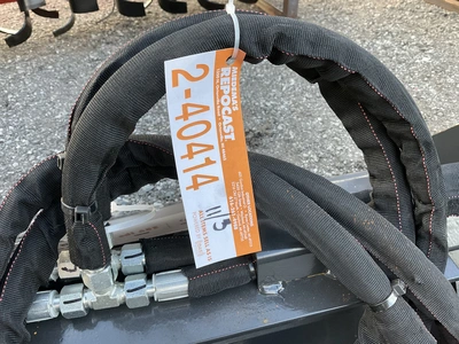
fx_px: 385
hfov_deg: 61.7
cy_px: 172
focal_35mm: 29
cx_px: 230
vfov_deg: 48.2
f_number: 1.8
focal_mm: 3
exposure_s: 1/116
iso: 64
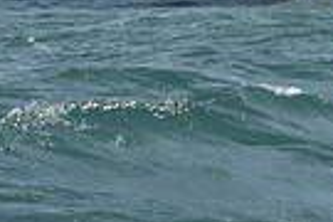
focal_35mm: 301
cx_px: 374
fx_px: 2784
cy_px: -486
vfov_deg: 4.4
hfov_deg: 6.8
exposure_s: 1/1250
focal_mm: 70
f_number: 8
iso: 250
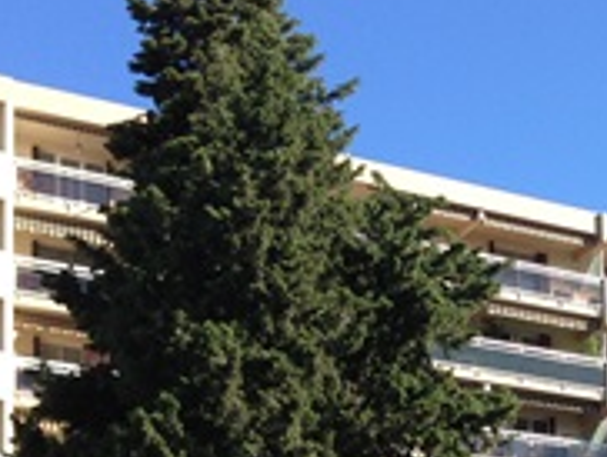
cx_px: 787
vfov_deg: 12.1
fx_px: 2037
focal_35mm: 116
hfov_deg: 16.1
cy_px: 734
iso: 50
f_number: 2.4
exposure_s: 1/589
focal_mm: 4.13
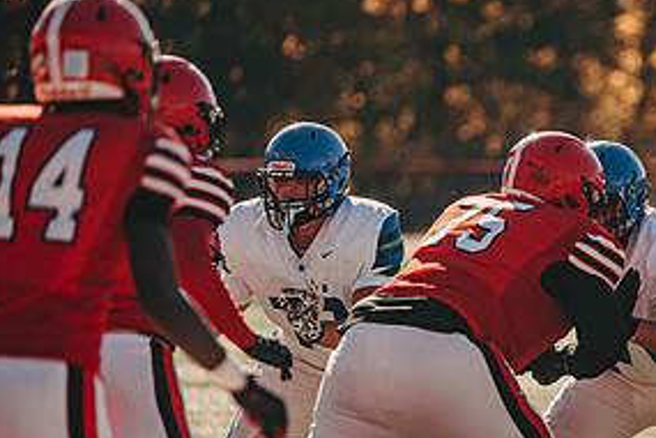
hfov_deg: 5.3
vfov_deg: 3.6
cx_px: 656
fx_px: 7033
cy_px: 319
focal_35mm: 386
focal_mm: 190
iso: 250
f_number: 3.2
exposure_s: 1/2500
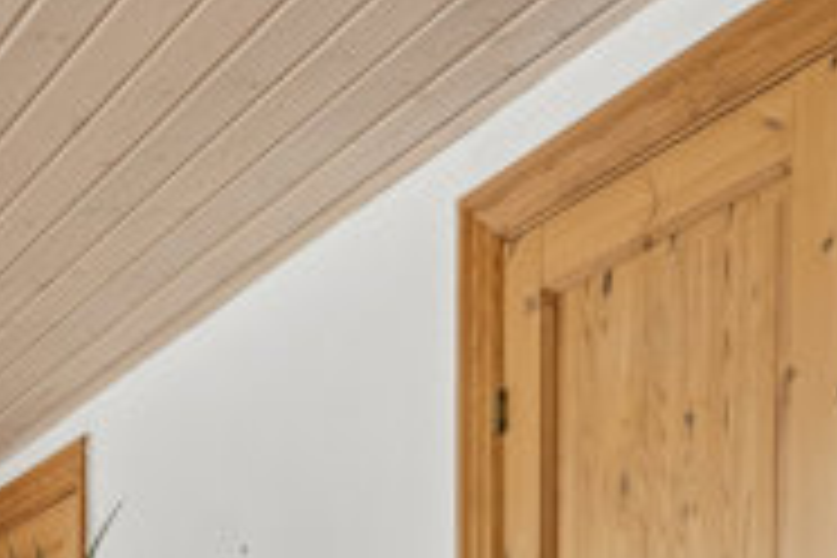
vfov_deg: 14.2
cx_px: -792
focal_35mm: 86
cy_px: 970
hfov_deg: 17.6
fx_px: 1999
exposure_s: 1/100
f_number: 6.3
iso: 400
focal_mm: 20
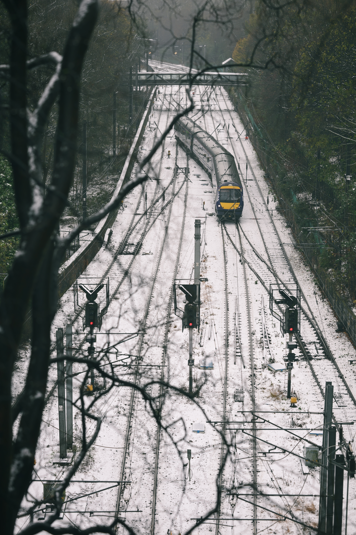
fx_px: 1261
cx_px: 178
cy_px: 268
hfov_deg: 16.1
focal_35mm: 85
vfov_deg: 23.9
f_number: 3.2
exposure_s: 1/320
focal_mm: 85
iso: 140
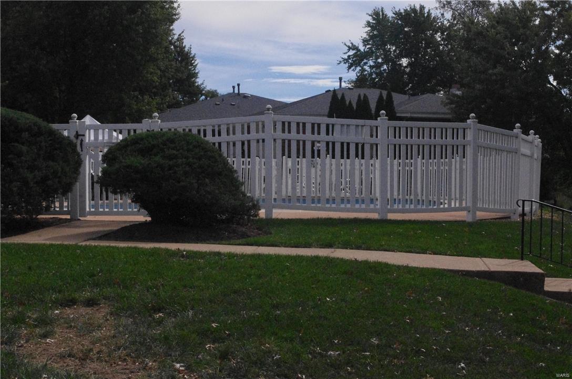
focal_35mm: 60
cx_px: 286
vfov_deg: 22.6
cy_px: 190
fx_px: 952
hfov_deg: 33.4
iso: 6400
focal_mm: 40
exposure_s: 1/6000
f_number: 14
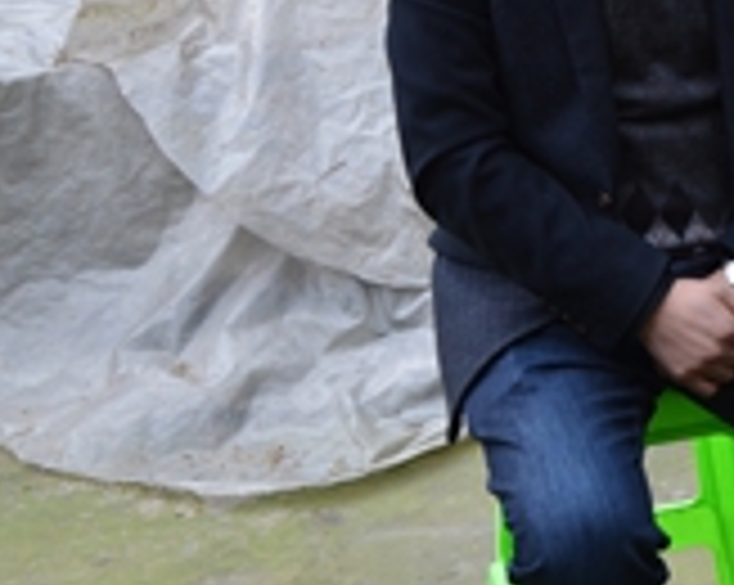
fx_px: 1962
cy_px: 173
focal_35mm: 90
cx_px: 1112
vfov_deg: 16.9
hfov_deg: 18.6
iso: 400
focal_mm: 21
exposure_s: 1/125
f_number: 5.6
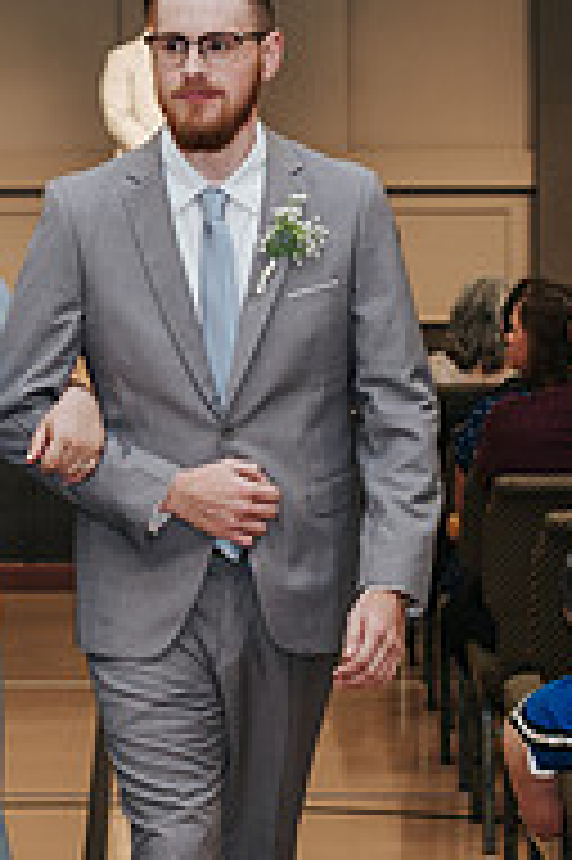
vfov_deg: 11.6
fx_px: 4250
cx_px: -23
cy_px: 324
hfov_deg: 7.7
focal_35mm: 178
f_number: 3.2
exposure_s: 1/200
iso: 1000
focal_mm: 50
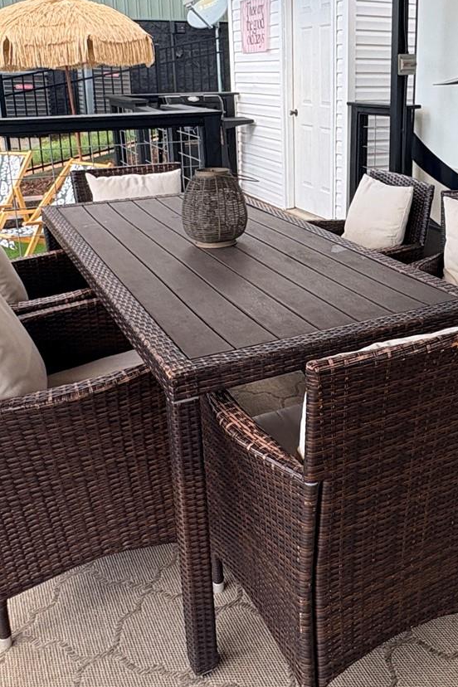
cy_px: 247
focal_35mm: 36
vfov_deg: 52.4
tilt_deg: -14.2
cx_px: 344
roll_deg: +0.0
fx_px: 687
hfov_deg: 36.0
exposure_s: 1/287
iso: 40
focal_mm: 2.22
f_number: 2.2
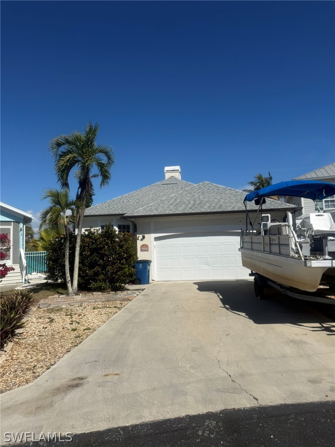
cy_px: 224
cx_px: 168
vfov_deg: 71.6
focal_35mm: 24
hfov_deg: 56.8
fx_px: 310
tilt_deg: +8.0
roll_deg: +1.2
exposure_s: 1/9091
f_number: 1.78
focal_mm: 6.76
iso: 80
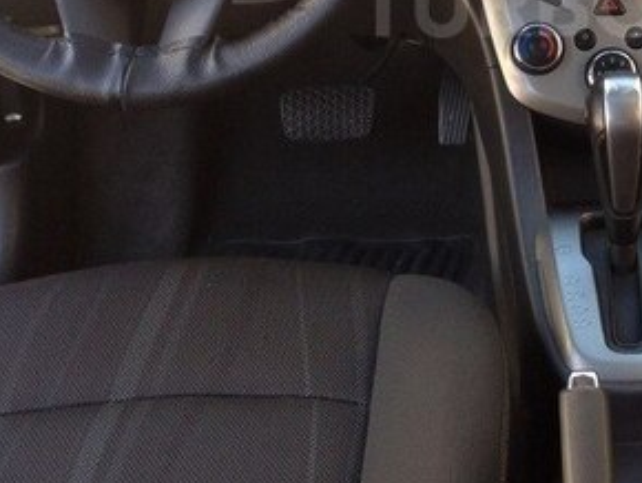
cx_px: 584
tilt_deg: -23.9
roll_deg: -5.3
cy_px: 3
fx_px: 1392
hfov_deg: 25.1
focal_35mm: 75
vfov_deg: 19.1
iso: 50
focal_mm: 4.12
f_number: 2.4
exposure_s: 1/40
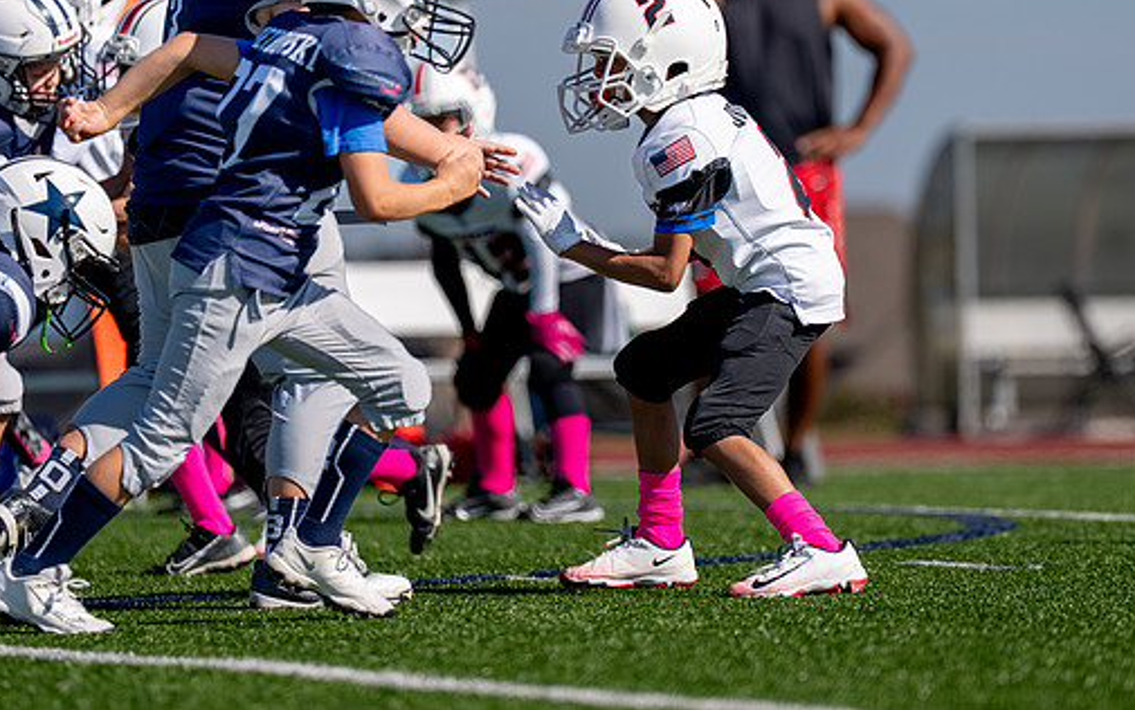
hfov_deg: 6.2
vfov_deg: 3.9
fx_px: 10428
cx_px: 678
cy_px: 204
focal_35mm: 337
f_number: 2.8
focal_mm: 200
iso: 160
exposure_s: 1/4000
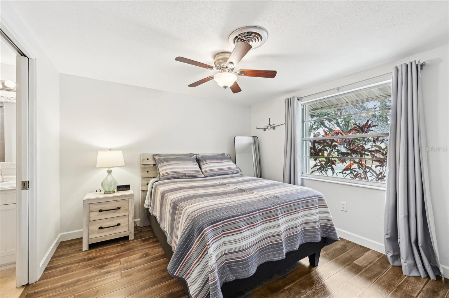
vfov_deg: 81.1
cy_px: 149
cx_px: 224
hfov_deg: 104.3
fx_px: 174
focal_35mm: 14
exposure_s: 1/20
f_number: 8
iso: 400
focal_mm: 14
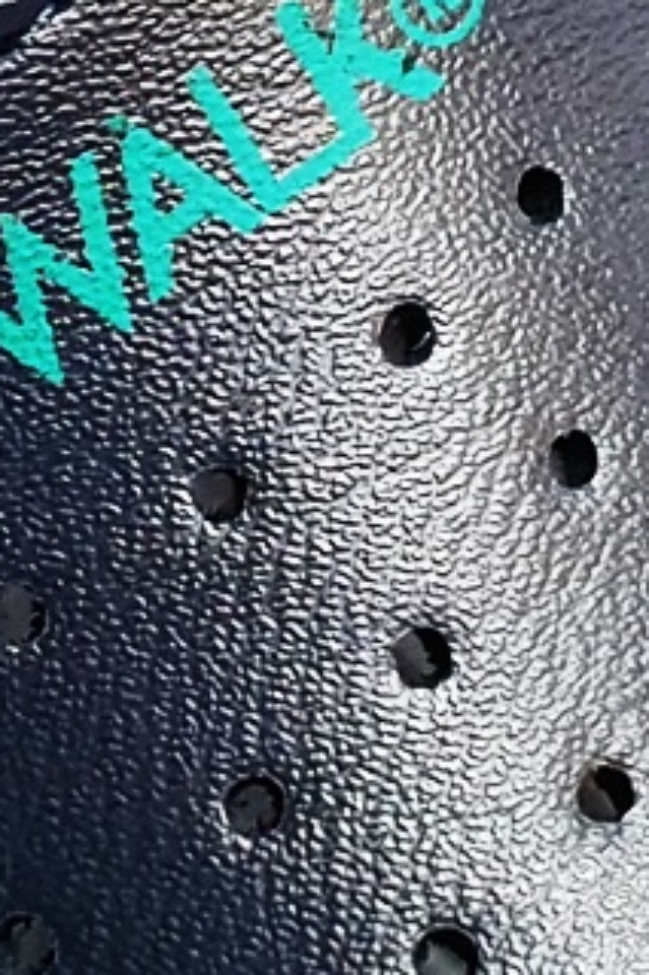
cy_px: 238
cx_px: 70
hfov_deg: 8.1
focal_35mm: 169
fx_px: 4575
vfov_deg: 12.1
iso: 250
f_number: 2.4
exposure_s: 1/50
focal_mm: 4.3
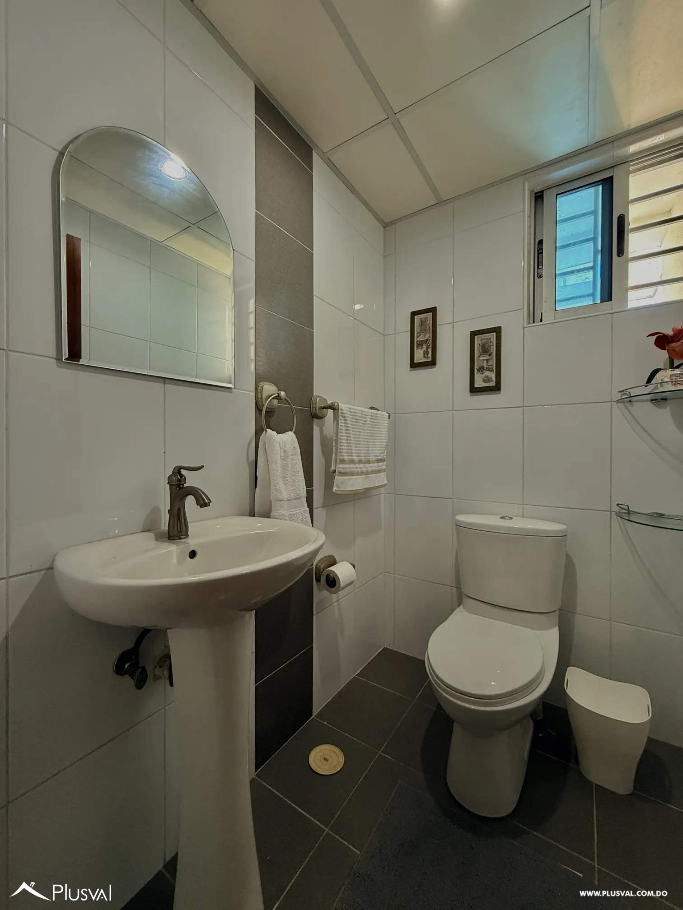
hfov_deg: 85.7
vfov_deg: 102.1
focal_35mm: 14
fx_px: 368
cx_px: 342
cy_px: 455
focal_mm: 2.22
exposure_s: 1/60
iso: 200
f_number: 2.2
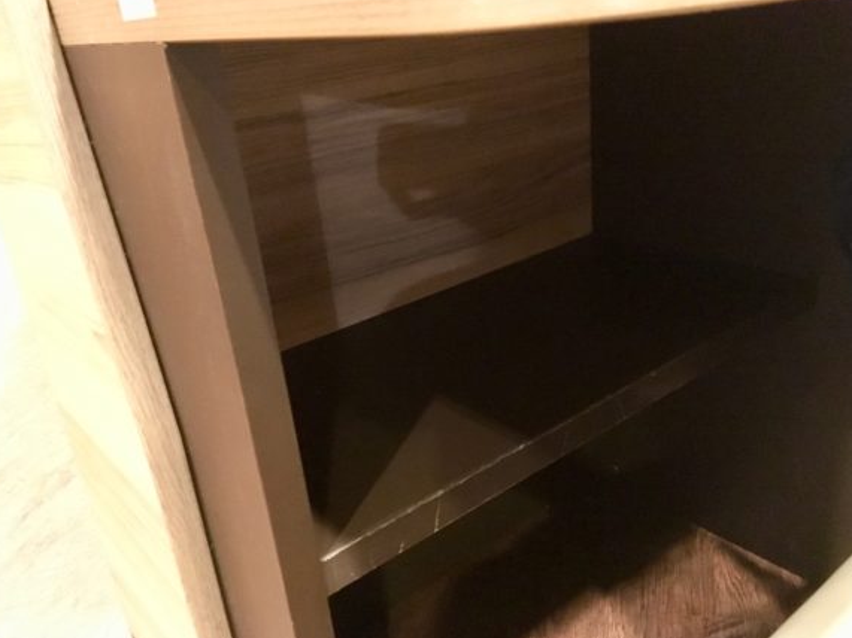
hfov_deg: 58.4
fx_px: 763
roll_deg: +6.9
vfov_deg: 45.4
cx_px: 436
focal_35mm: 31
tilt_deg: -24.1
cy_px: 322
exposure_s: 1/15
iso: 1600
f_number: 2.2
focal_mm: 4.15
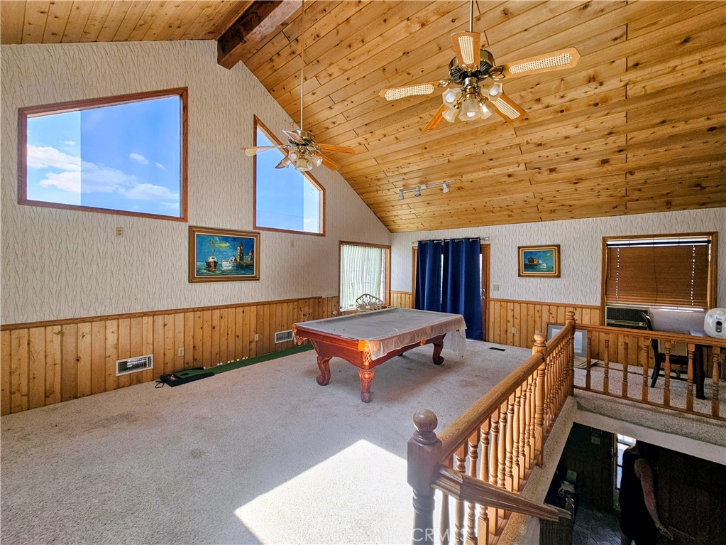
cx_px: 363
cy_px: 272
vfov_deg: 89.9
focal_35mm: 13
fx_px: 273
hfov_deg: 106.2
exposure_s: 1/161
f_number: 2.2
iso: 50
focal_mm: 2.2
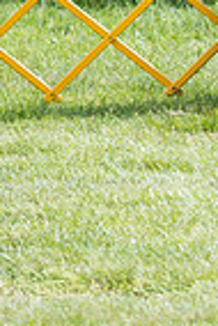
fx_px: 6723
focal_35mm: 742
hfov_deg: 1.8
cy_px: -220
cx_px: -475
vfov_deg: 2.8
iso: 400
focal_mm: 138
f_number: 5.6
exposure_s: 1/1250
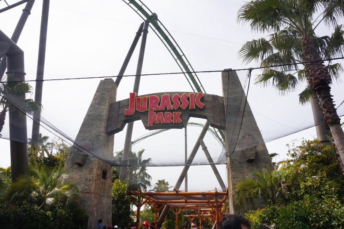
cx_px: 172
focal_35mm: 24
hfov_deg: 73.8
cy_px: 114
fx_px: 229
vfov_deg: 53.1
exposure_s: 1/125
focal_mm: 16
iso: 100
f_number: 14
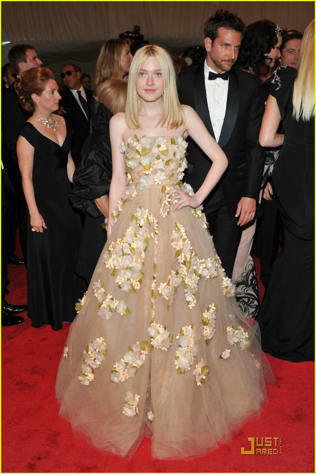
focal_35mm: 32
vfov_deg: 58.7
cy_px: 237
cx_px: 158
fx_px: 421
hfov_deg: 41.1
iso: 800
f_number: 7.1
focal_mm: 32
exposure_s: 1/160
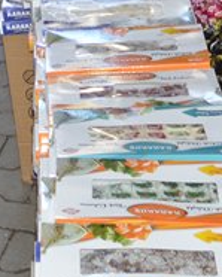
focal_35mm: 186
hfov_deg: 8.2
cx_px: -94
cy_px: -276
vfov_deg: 9.7
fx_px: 1526
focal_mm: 18
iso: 280
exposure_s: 1/125
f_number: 4
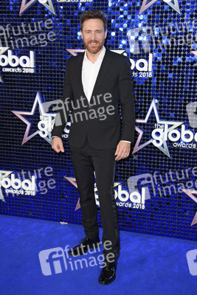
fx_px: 410
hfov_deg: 27.0
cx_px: 98
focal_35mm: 50
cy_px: 148
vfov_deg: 39.6
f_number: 5.6
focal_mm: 50
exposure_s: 1/250
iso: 1000
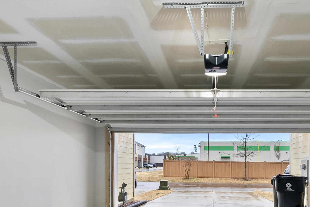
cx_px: 203
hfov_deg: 74.0
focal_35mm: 23
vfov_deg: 52.2
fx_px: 198
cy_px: 161
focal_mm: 12
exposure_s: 1/20
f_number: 7.1
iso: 800
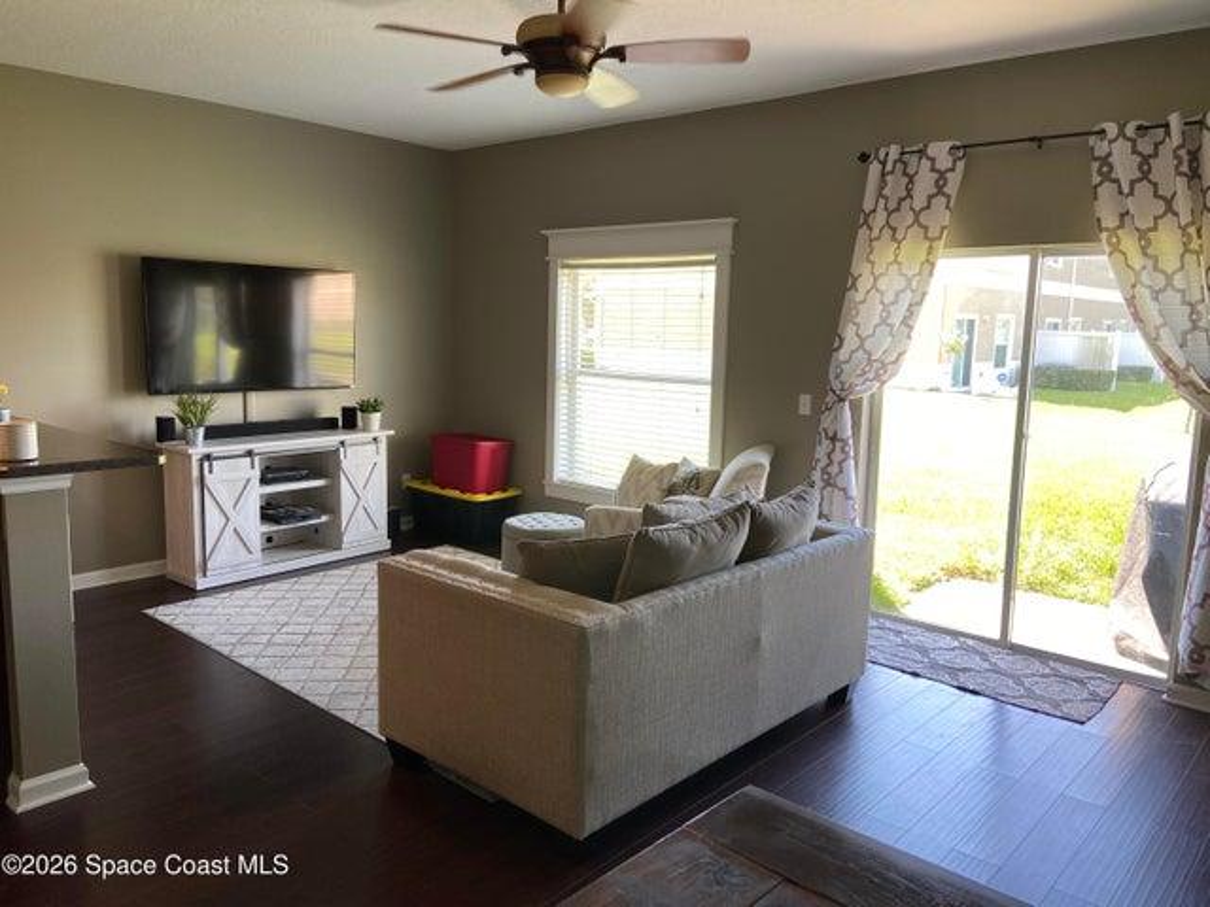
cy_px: 454
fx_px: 909
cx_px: 605
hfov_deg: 67.3
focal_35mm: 26
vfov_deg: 53.1
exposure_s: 1/120
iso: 64
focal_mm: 4.25
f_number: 1.8
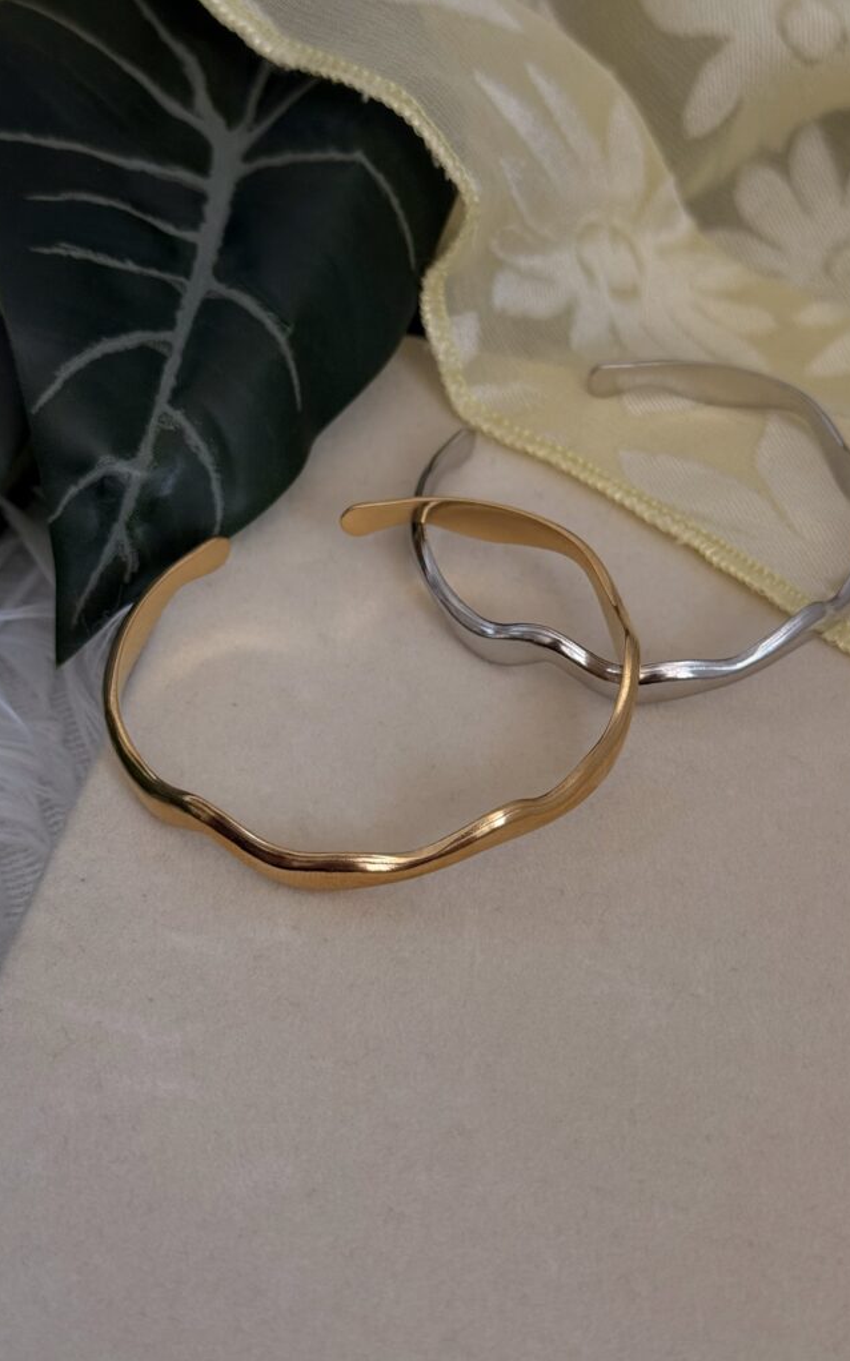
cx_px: 481
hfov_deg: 25.3
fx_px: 1892
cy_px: 680
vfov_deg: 39.6
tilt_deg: -43.8
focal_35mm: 51
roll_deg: -10.0
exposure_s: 1/100
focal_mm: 6.76
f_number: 1.78
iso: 100
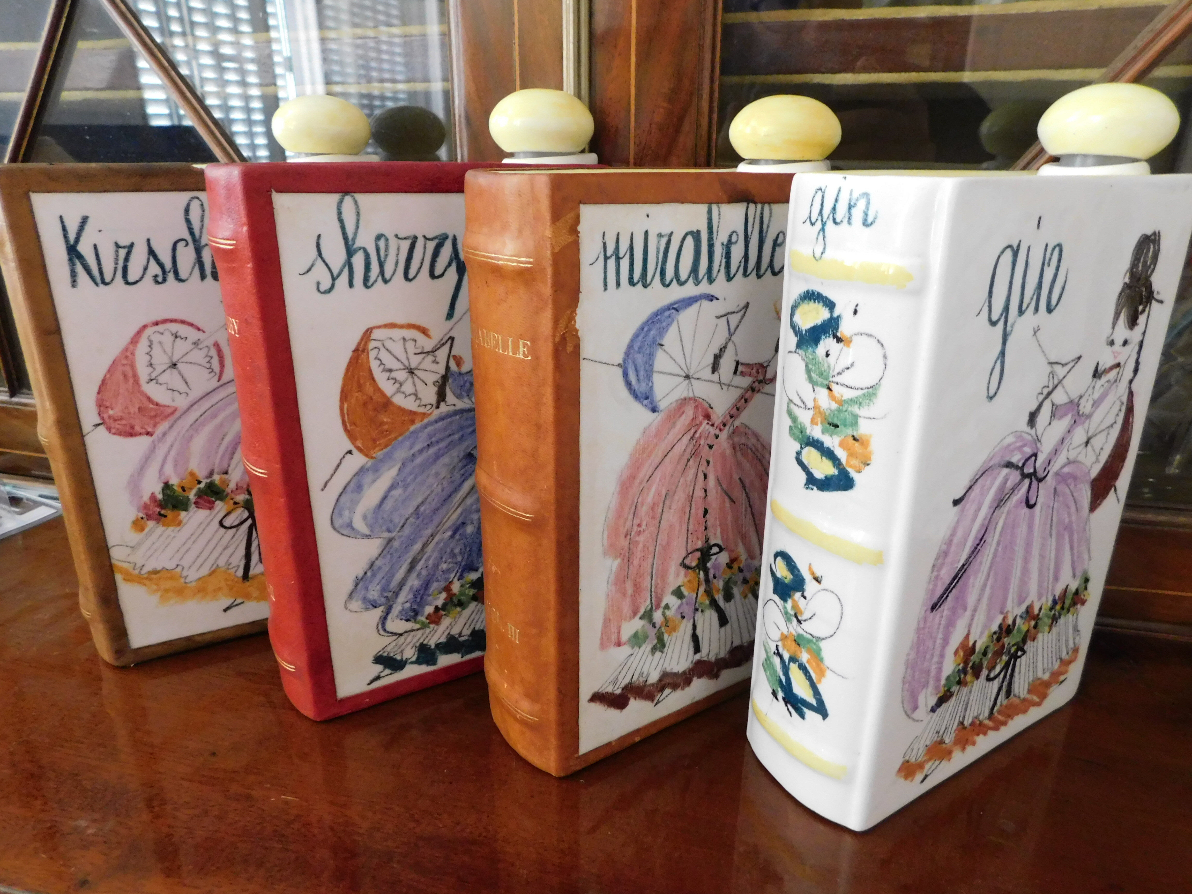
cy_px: 447
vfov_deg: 58.9
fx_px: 792
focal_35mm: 23
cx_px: 596
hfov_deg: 73.9
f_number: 3
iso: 560
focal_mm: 4
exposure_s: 1/8
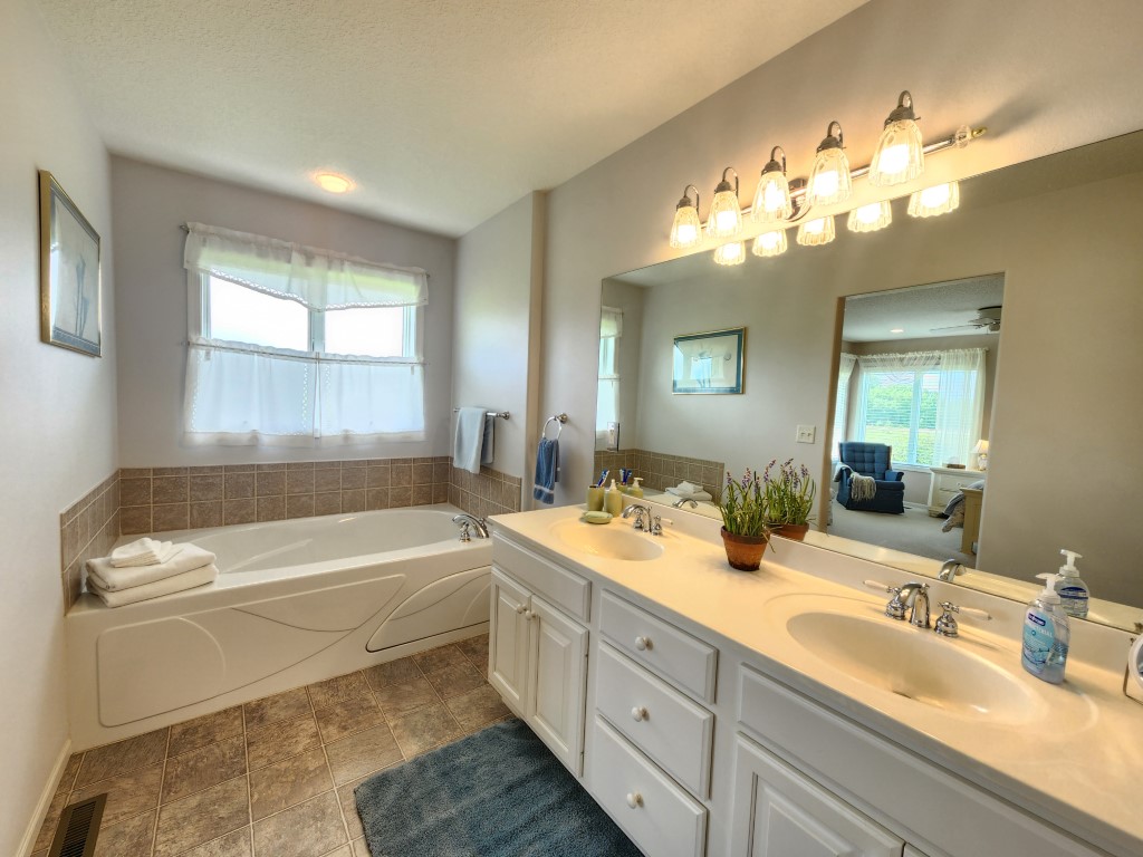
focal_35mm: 13
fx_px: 429
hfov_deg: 106.2
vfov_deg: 89.9
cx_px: 572
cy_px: 428
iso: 80
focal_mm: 2.2
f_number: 2.2
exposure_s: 1/60
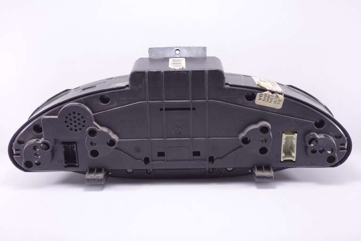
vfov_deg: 28.6
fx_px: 471
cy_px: 120
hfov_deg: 41.9
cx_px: 180
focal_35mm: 47
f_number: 3.2
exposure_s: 1/50
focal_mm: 17.6
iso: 200
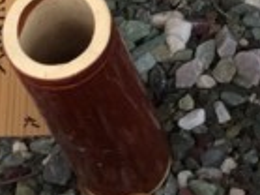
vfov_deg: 7.7
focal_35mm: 184
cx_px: 316
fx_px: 1381
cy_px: -180
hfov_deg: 10.6
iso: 40
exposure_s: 1/120
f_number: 2.4
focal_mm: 3.3
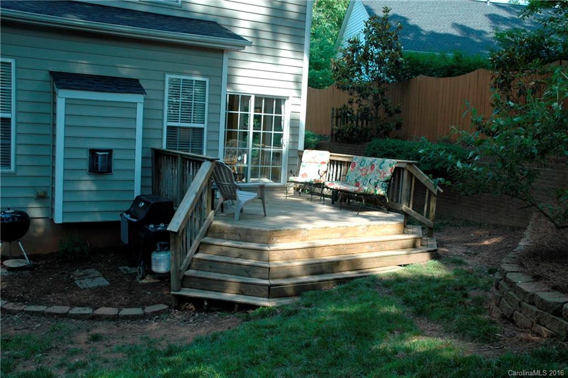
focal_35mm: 36
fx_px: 567
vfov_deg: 36.8
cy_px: 189
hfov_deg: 53.2
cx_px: 284
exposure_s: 1/250
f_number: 8
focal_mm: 24
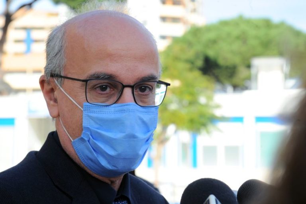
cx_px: 153
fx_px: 1020
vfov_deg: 11.4
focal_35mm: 120
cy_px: 102
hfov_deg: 17.1
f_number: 10
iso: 500
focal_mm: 120
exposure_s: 1/250
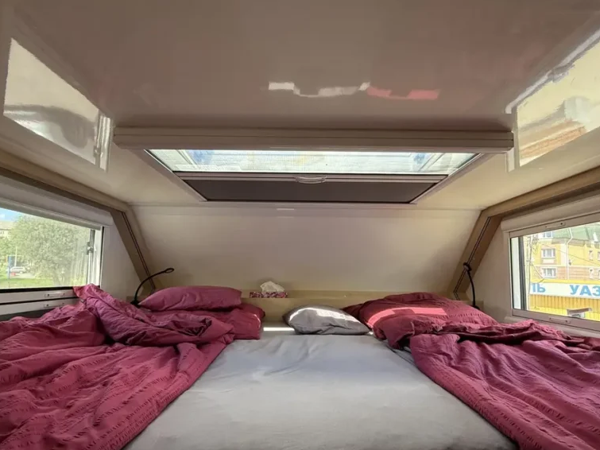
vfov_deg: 68.5
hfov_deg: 84.7
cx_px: 304
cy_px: 247
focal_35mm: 19
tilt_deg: +3.9
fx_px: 329
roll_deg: -2.4
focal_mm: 2.22
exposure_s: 1/100
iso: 100
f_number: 2.2
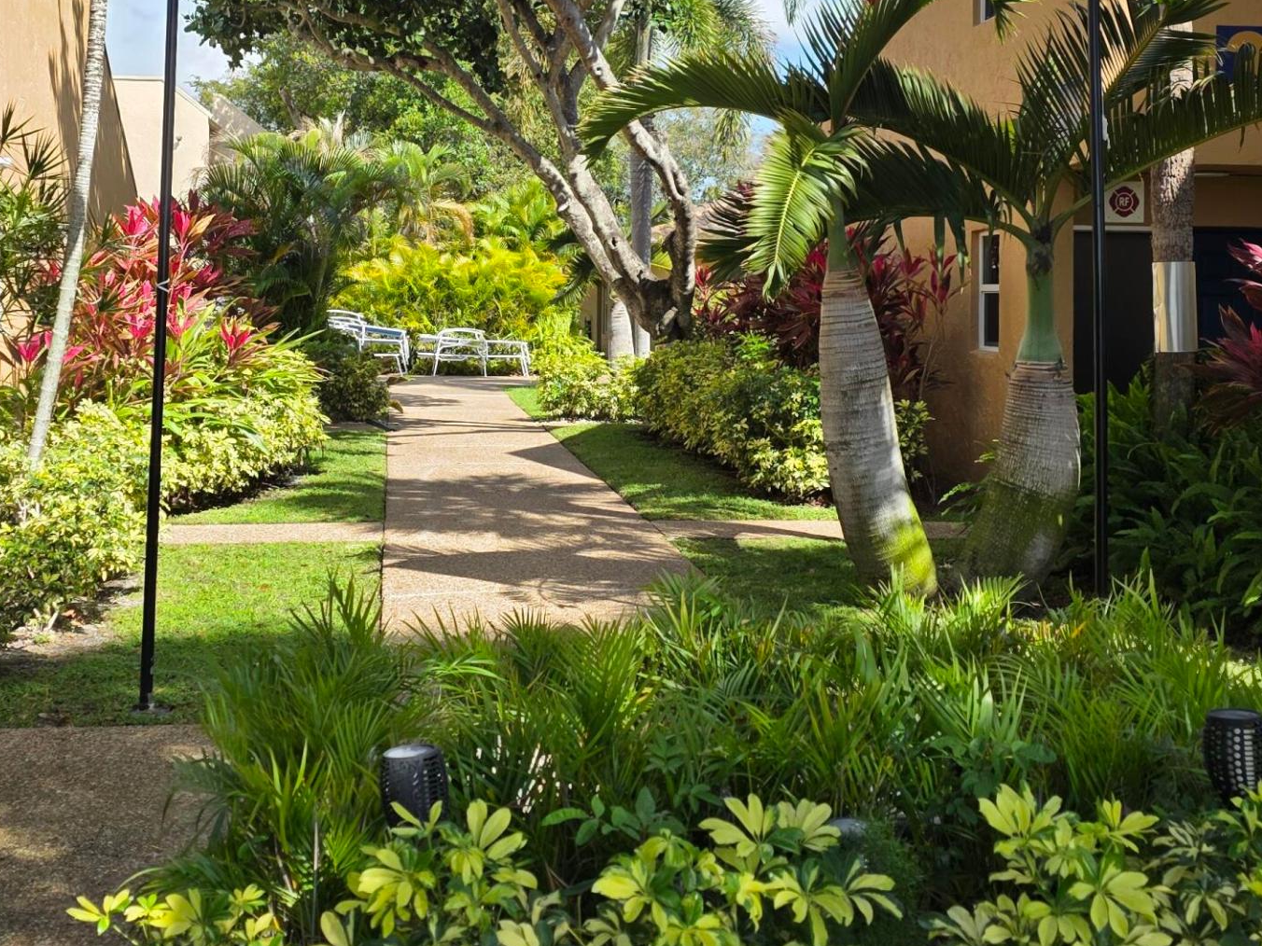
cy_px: 243
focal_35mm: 49
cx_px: 591
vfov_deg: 29.2
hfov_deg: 38.9
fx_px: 1786
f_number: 1.7
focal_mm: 6.3
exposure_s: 1/3117
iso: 80
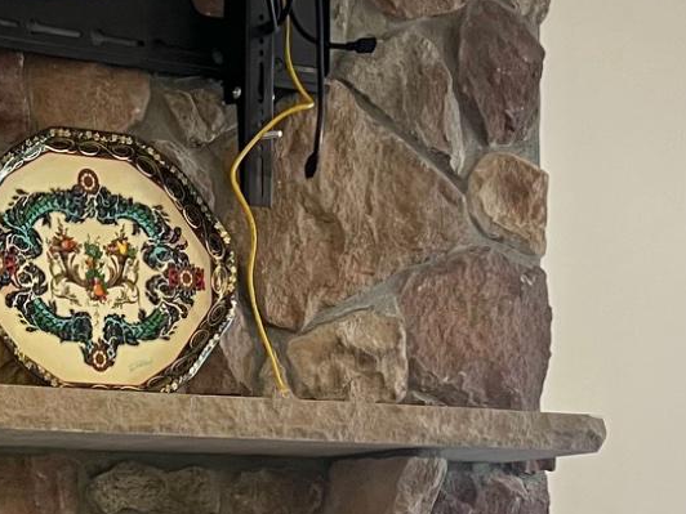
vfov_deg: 14.3
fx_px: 1982
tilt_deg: -0.6
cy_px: 645
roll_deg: +0.4
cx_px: -141
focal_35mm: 100
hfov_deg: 18.6
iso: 250
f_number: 1.5
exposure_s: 1/60
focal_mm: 5.7
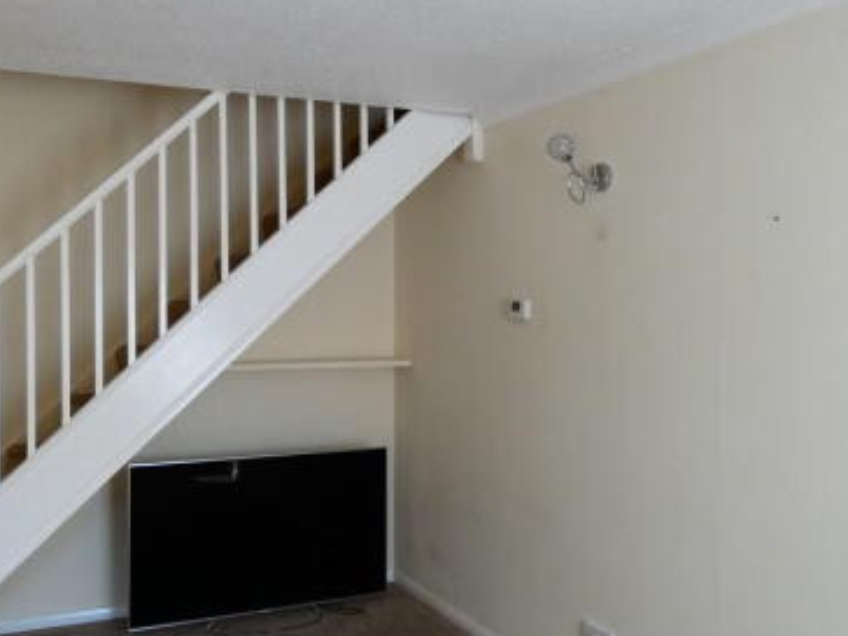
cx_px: 327
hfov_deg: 56.3
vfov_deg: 44.2
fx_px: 784
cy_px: 311
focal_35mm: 32
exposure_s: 1/60
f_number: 2.8
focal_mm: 3.6
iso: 100
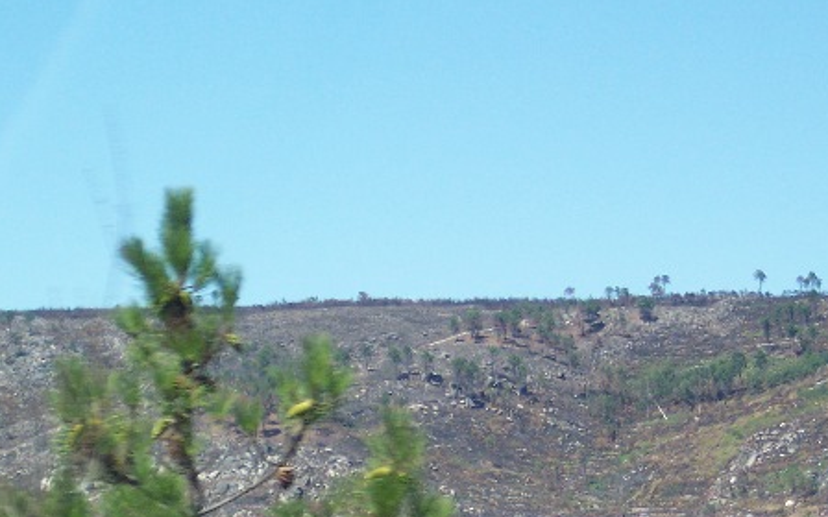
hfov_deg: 9.7
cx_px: 471
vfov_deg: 6.1
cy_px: 476
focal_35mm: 216
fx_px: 4874
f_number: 4.8
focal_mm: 24
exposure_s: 1/500
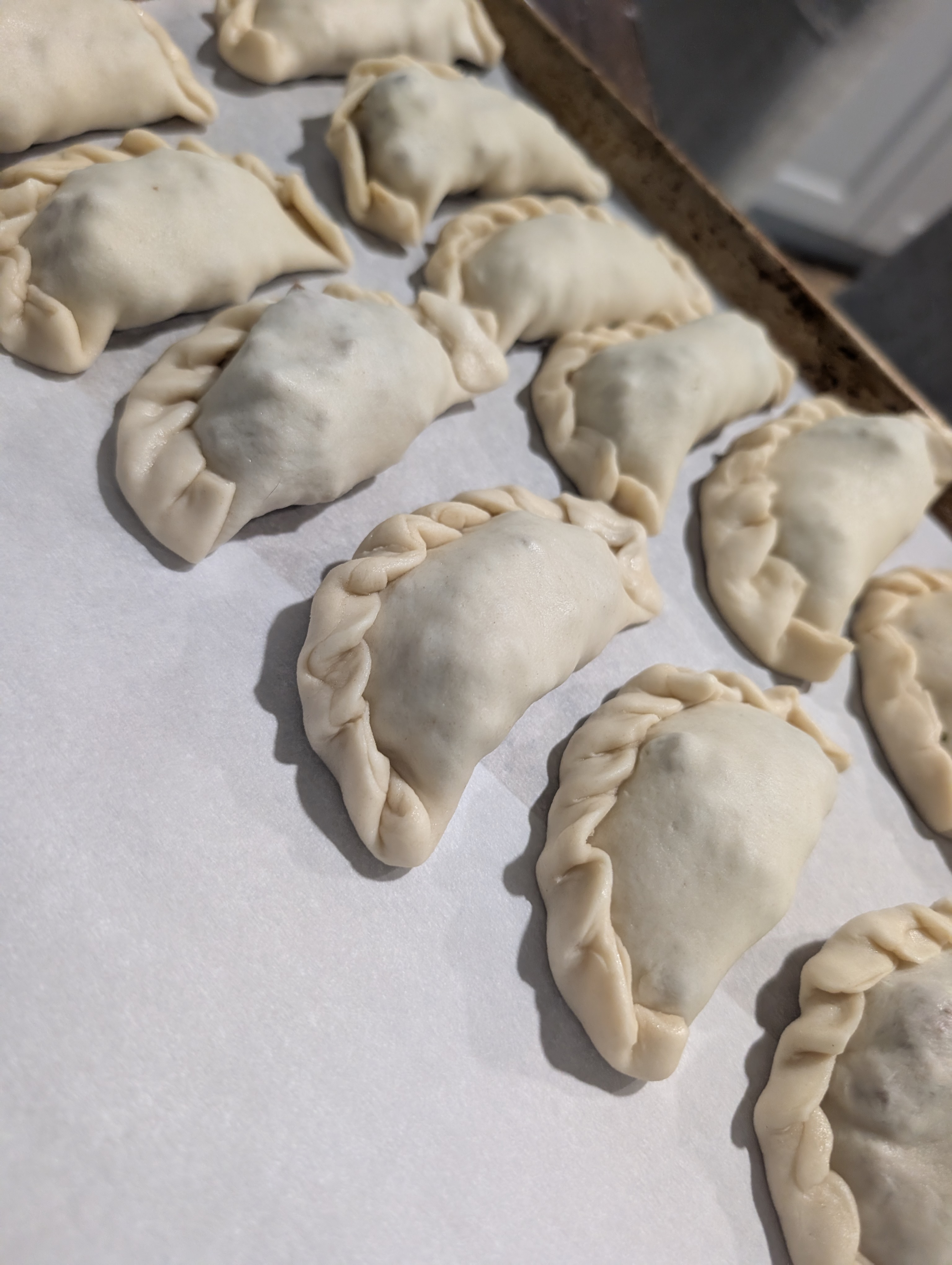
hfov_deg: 56.9
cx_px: 476
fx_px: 878
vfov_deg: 71.5
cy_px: 632
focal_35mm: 24
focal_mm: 6.9
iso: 979
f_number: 1.68
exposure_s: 1/120
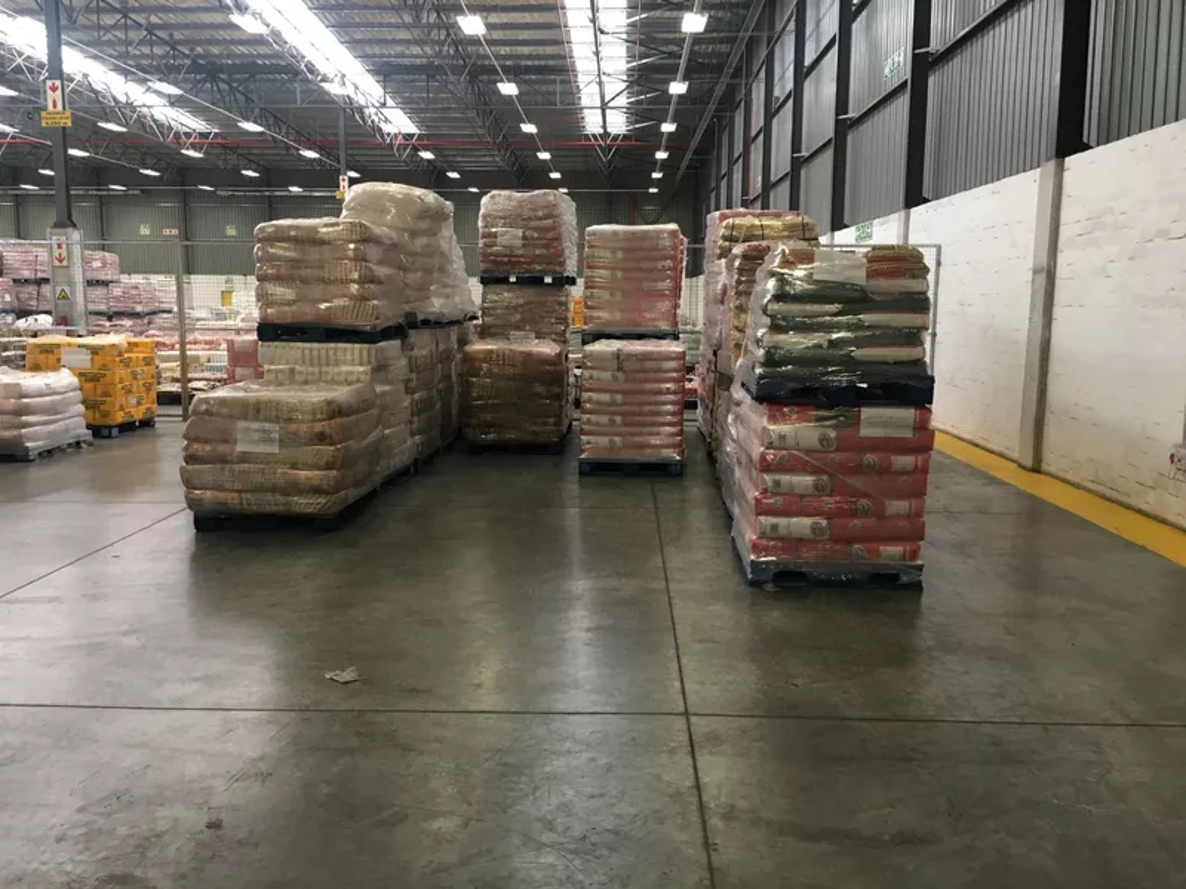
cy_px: 444
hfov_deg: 61.7
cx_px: 593
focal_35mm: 29
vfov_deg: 48.2
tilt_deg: -7.8
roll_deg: -1.0
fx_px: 994
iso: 100
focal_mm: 4.15
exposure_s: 1/33
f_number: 2.2
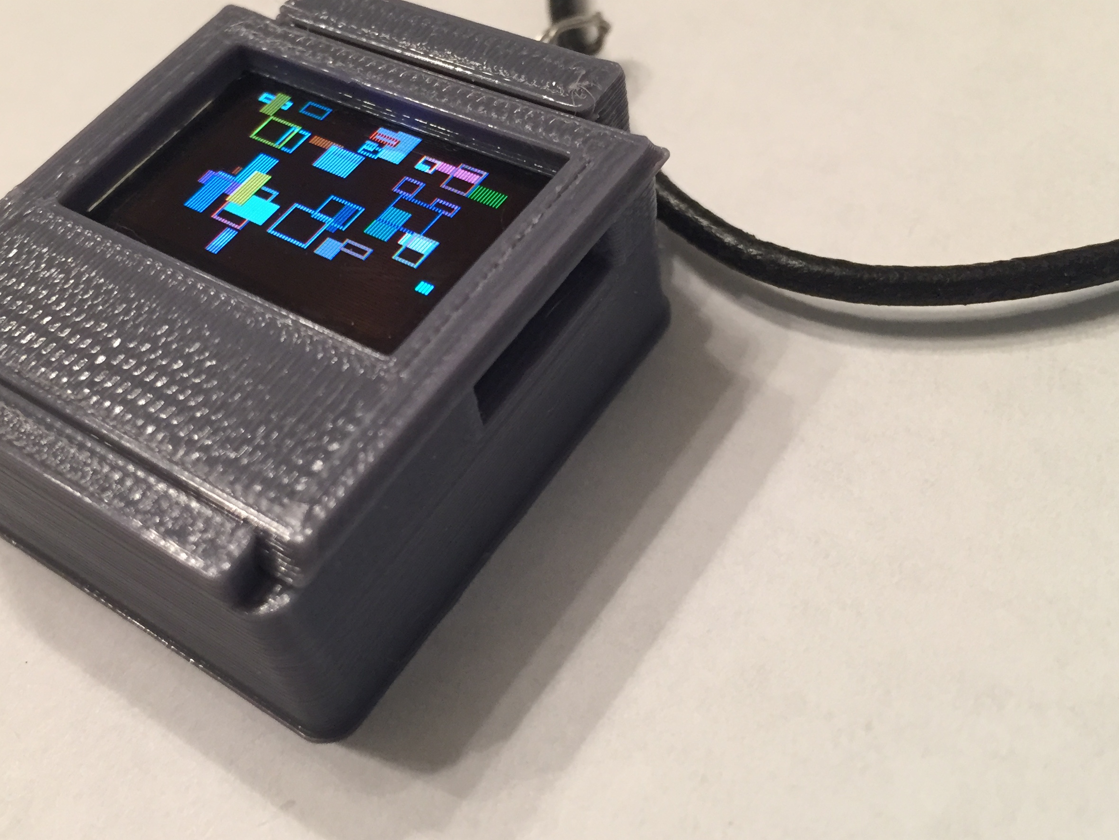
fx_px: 1293
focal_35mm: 40
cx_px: 402
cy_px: 376
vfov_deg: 35.9
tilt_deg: -49.1
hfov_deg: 46.3
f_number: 2.2
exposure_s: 1/30
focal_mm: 4.15
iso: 125
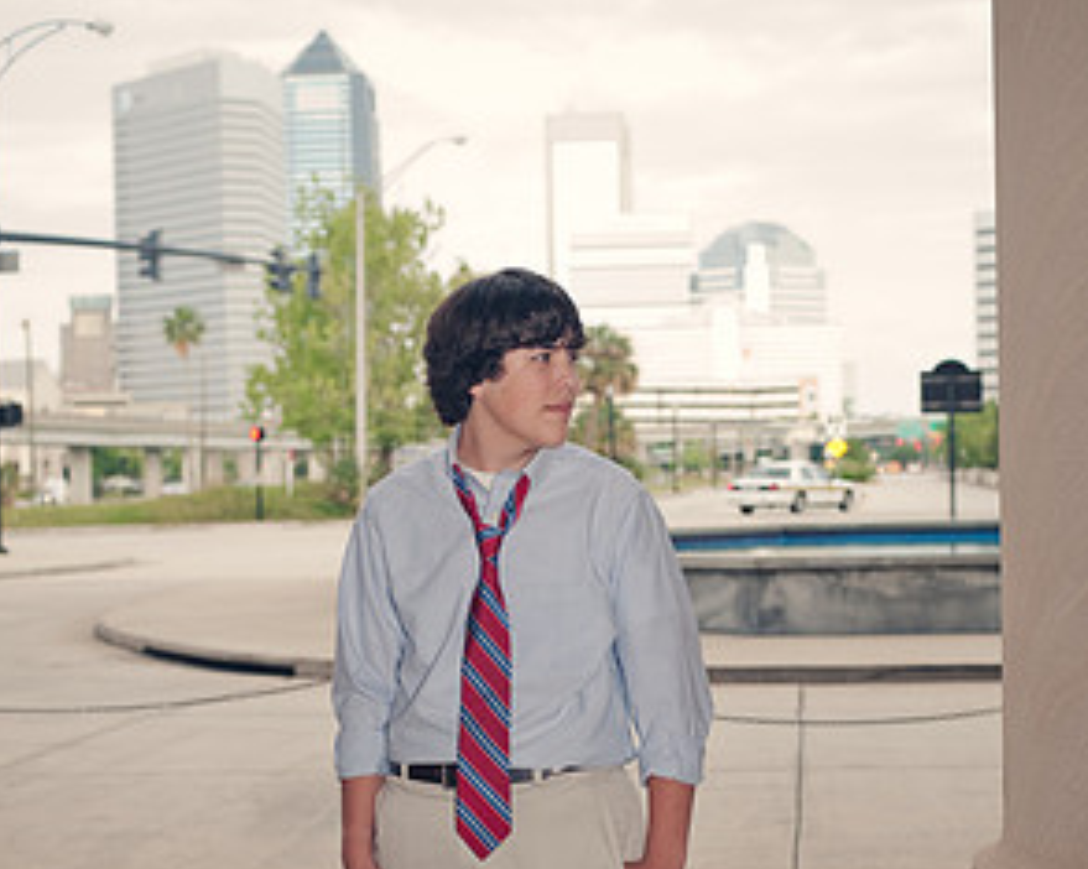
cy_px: 680
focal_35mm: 72
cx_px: 540
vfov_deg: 21.0
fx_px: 2317
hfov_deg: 26.4
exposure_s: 1/250
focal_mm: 50
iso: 400
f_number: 4.5
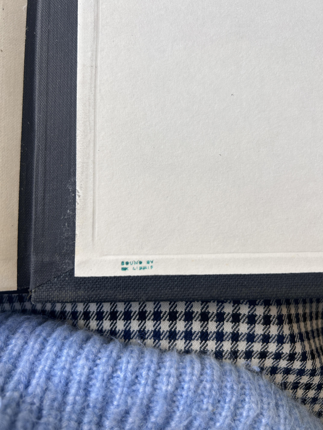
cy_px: 215
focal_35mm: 26
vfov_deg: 67.3
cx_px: 162
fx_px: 323
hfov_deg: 53.1
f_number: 1.5
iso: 40
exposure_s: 1/271
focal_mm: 5.7
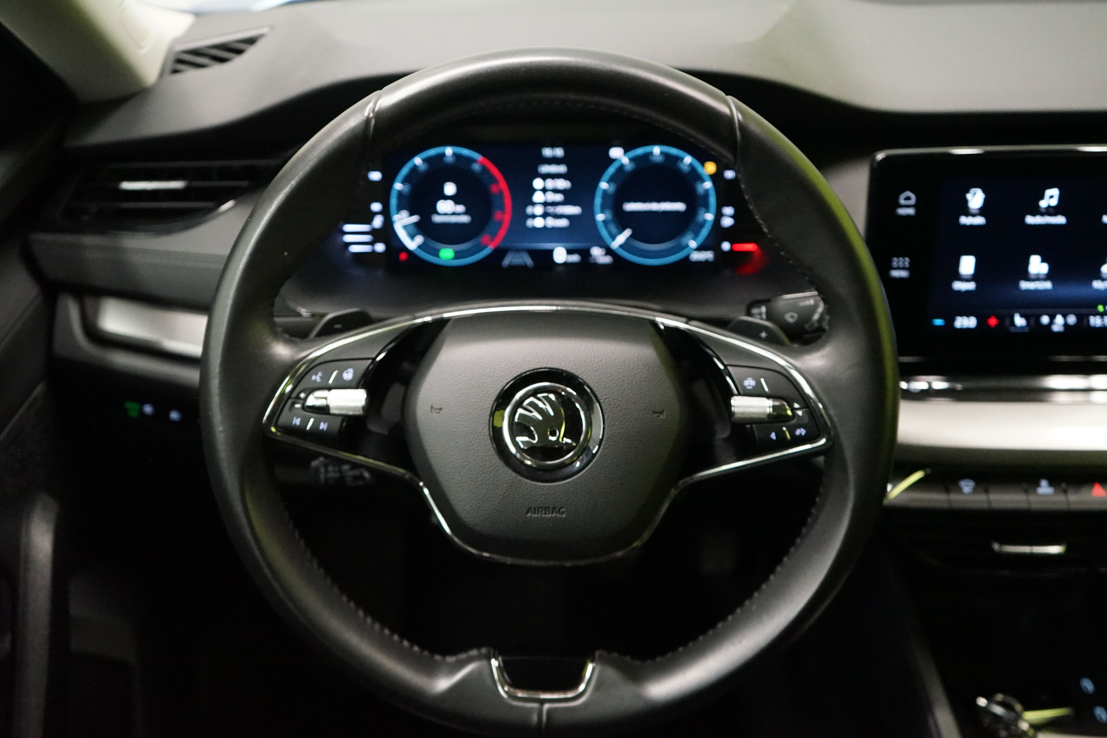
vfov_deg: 35.9
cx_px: 554
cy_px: 369
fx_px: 1138
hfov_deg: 51.9
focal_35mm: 37
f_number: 4
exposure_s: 1/125
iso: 6400
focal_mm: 37
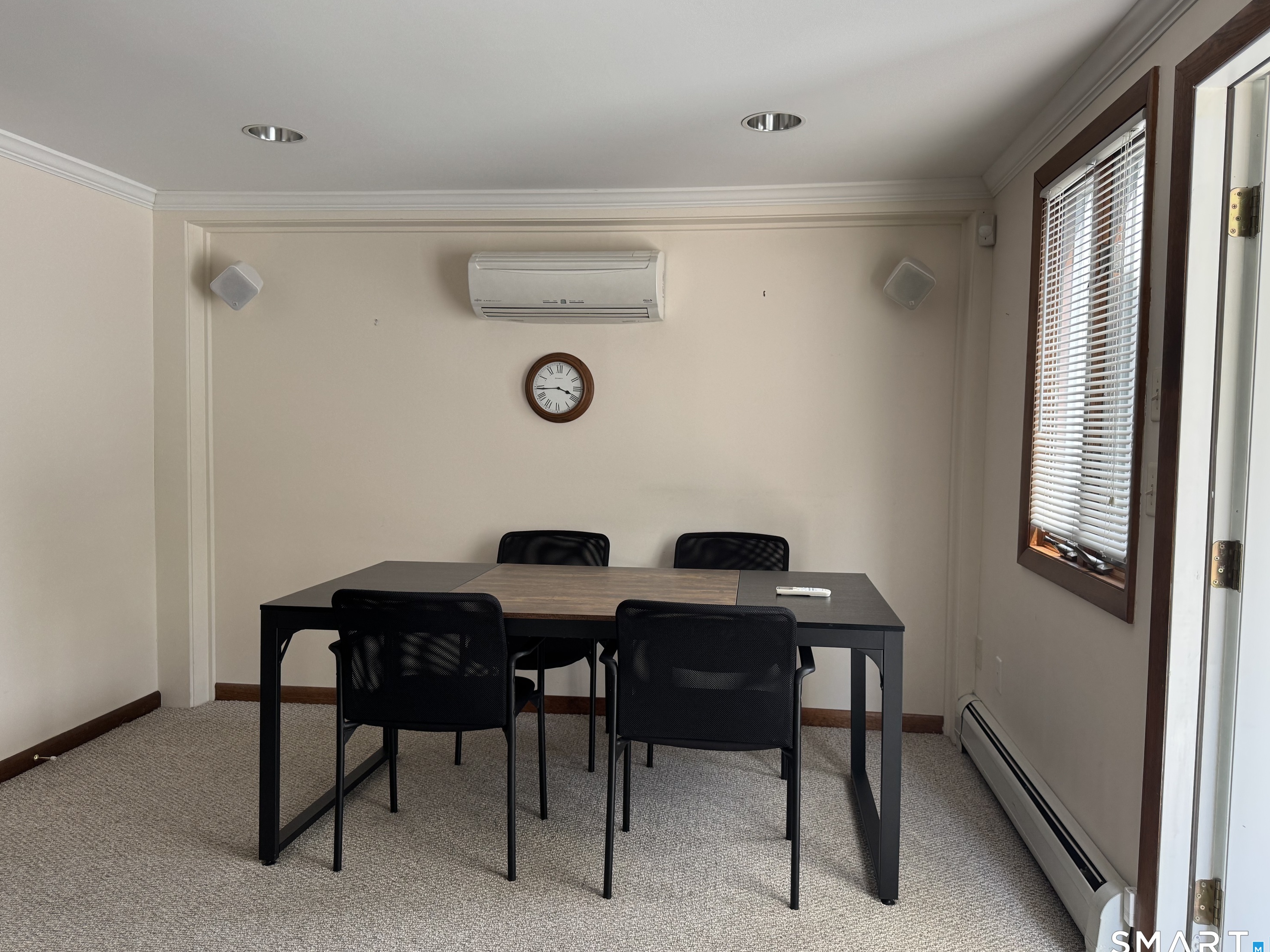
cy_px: 470
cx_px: 646
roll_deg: -0.9
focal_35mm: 25
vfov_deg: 54.9
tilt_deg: -4.0
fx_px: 917
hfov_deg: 69.4
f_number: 1.78
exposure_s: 1/121
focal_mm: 6.76
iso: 100
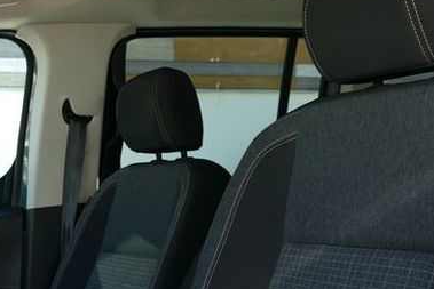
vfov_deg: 20.0
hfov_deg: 28.3
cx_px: -21
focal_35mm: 66
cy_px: 292
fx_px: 796
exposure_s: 1/160
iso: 125
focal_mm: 9.12
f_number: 2.8
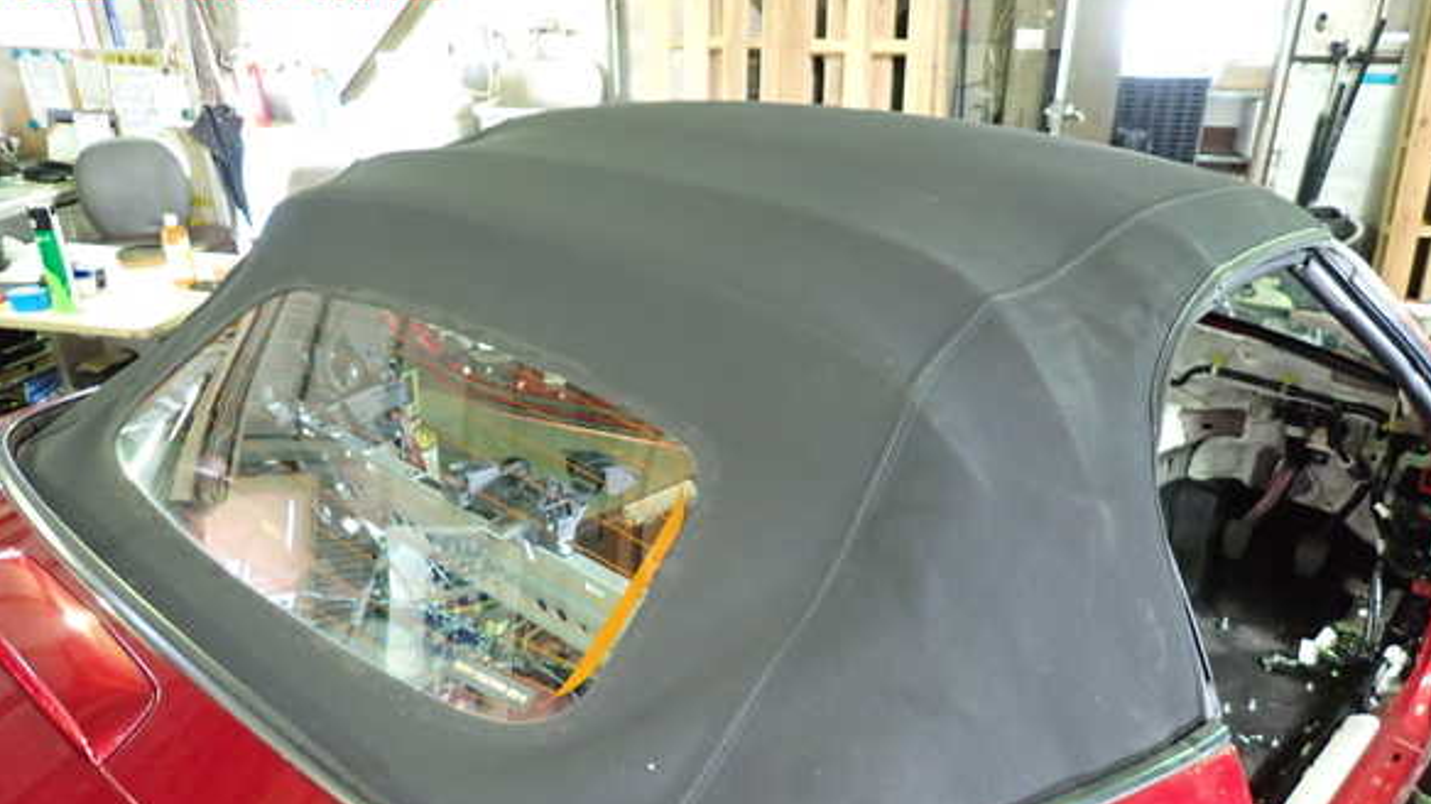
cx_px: 733
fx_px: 1062
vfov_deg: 41.2
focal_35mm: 28
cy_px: 502
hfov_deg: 67.9
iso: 640
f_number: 2
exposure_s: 1/30
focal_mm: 4.5
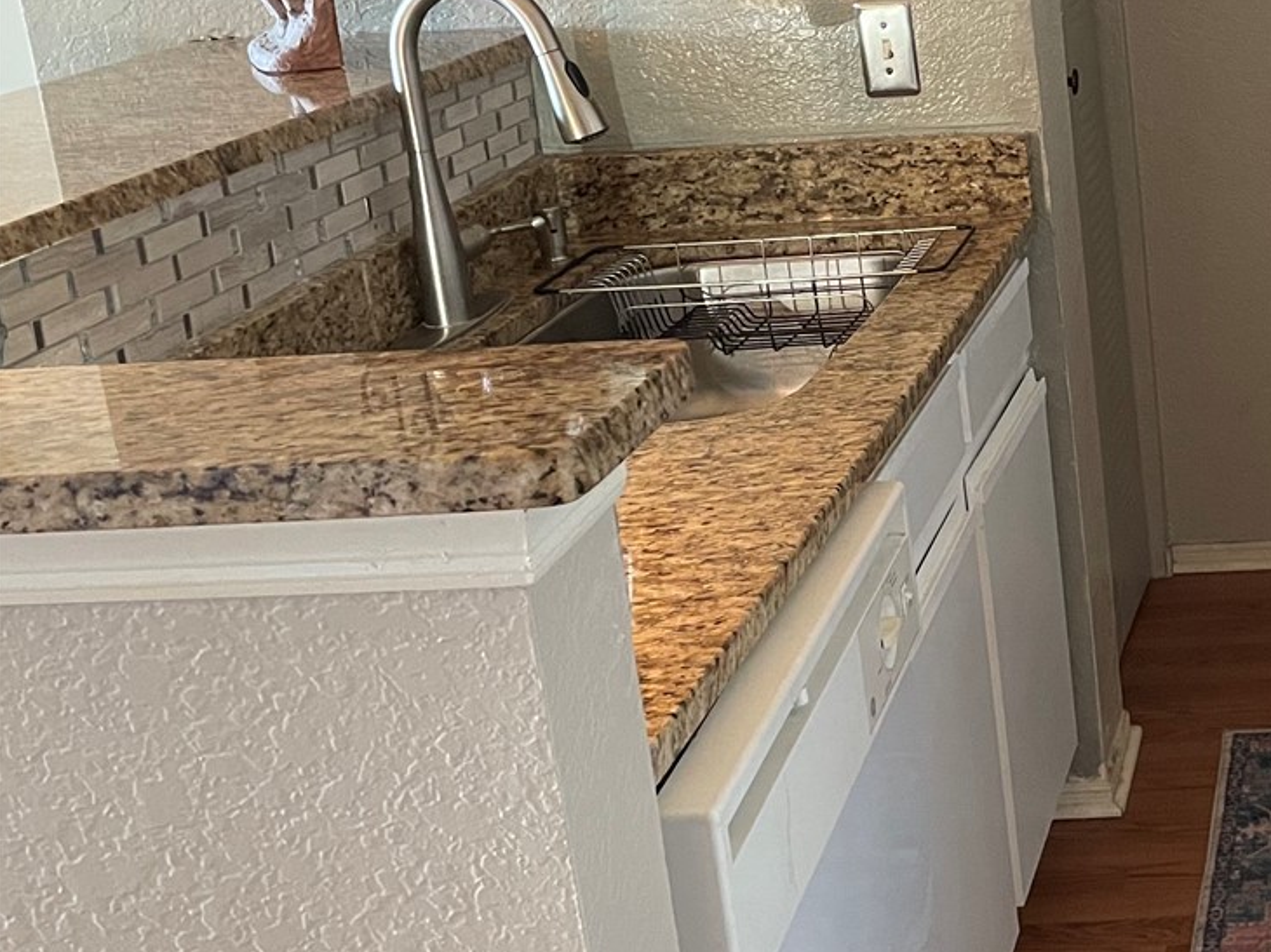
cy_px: 315
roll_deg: +2.9
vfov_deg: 25.5
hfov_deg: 30.3
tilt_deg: -15.8
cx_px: 1389
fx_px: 2092
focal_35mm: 57
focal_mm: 4.2
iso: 640
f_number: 1.6
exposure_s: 1/30
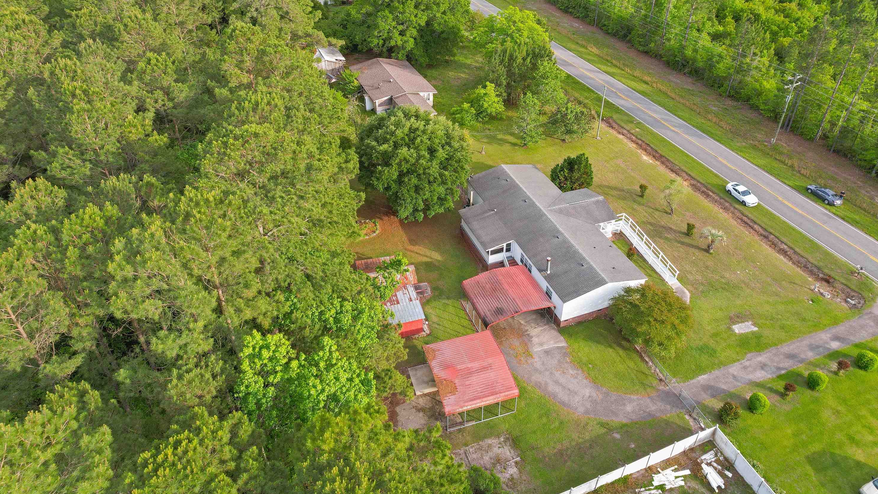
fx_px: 559
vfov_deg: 47.4
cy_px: 195
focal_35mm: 24
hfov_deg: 76.3
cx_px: 441
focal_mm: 8.38
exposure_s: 1/80
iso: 100
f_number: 2.8
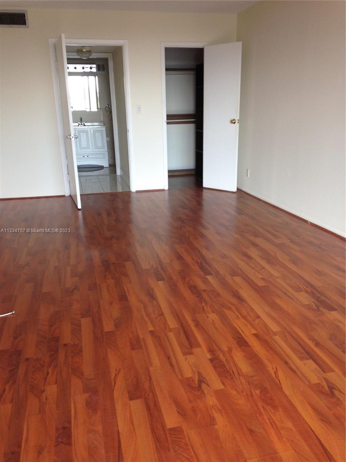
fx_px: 440
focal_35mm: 33
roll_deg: +0.9
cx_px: 173
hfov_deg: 42.9
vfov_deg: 55.4
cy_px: 231
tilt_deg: -16.7
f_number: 2.4
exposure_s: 1/40
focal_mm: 4.12
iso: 50
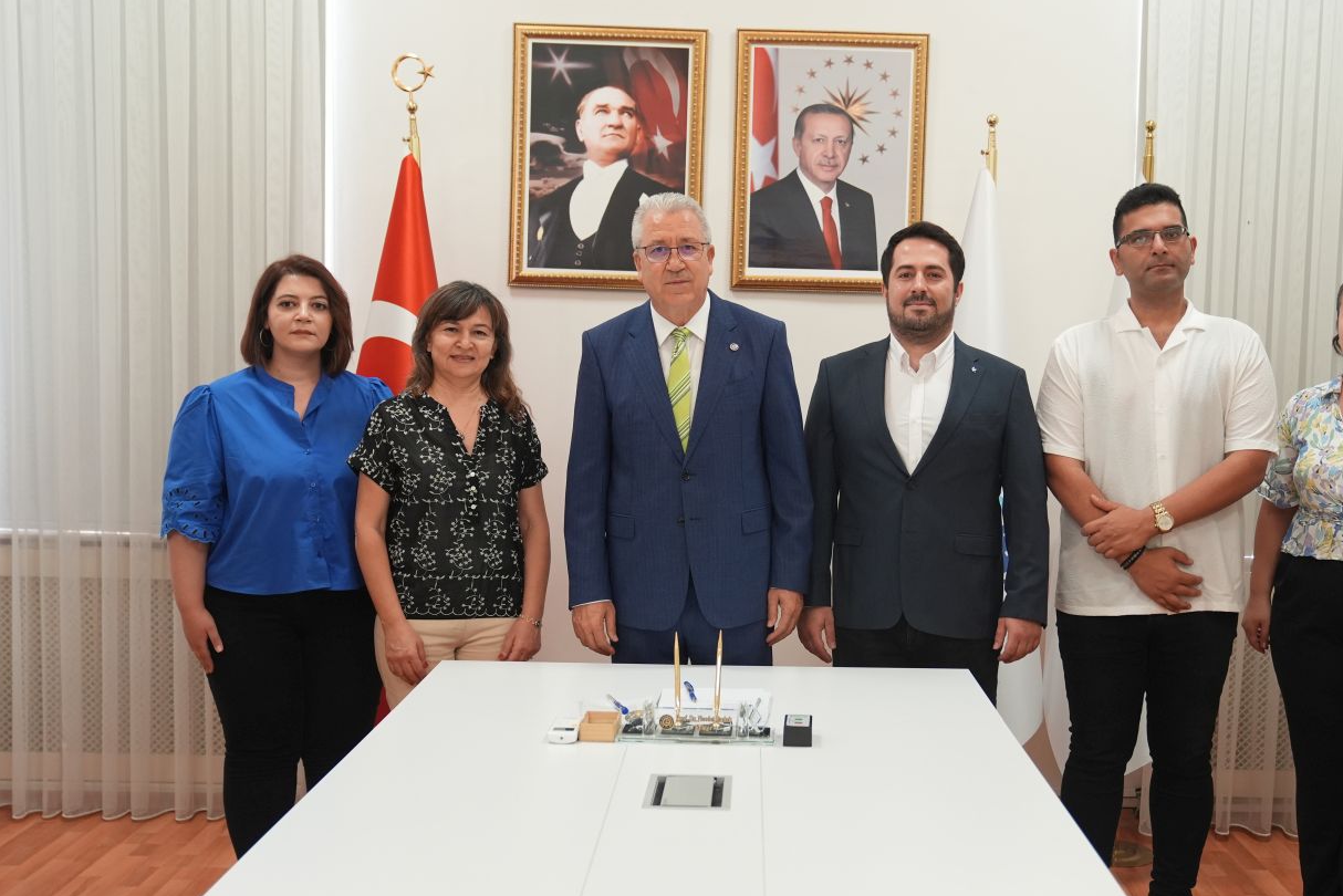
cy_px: 497
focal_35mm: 42
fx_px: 1567
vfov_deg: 31.9
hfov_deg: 46.2
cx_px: 775
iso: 1600
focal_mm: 34
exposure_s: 1/125
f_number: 3.2
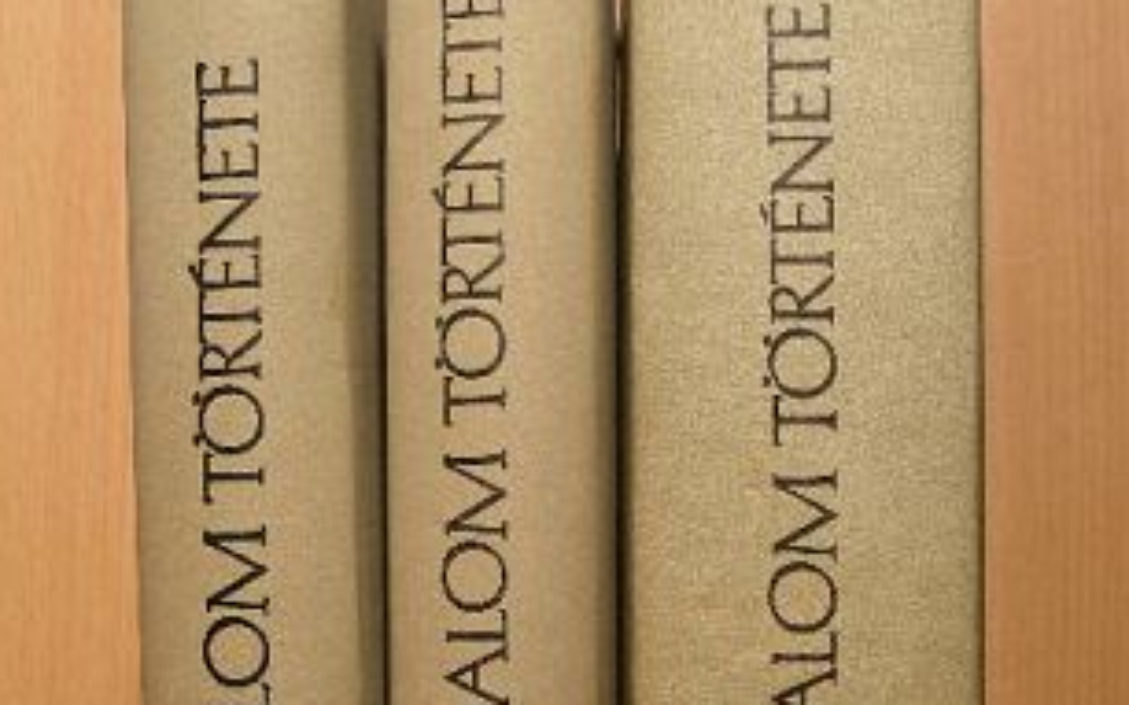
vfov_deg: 18.2
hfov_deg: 29.8
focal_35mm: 69
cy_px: 747
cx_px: 590
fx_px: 2122
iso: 76
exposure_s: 1/29.8
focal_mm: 7.4
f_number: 3.5
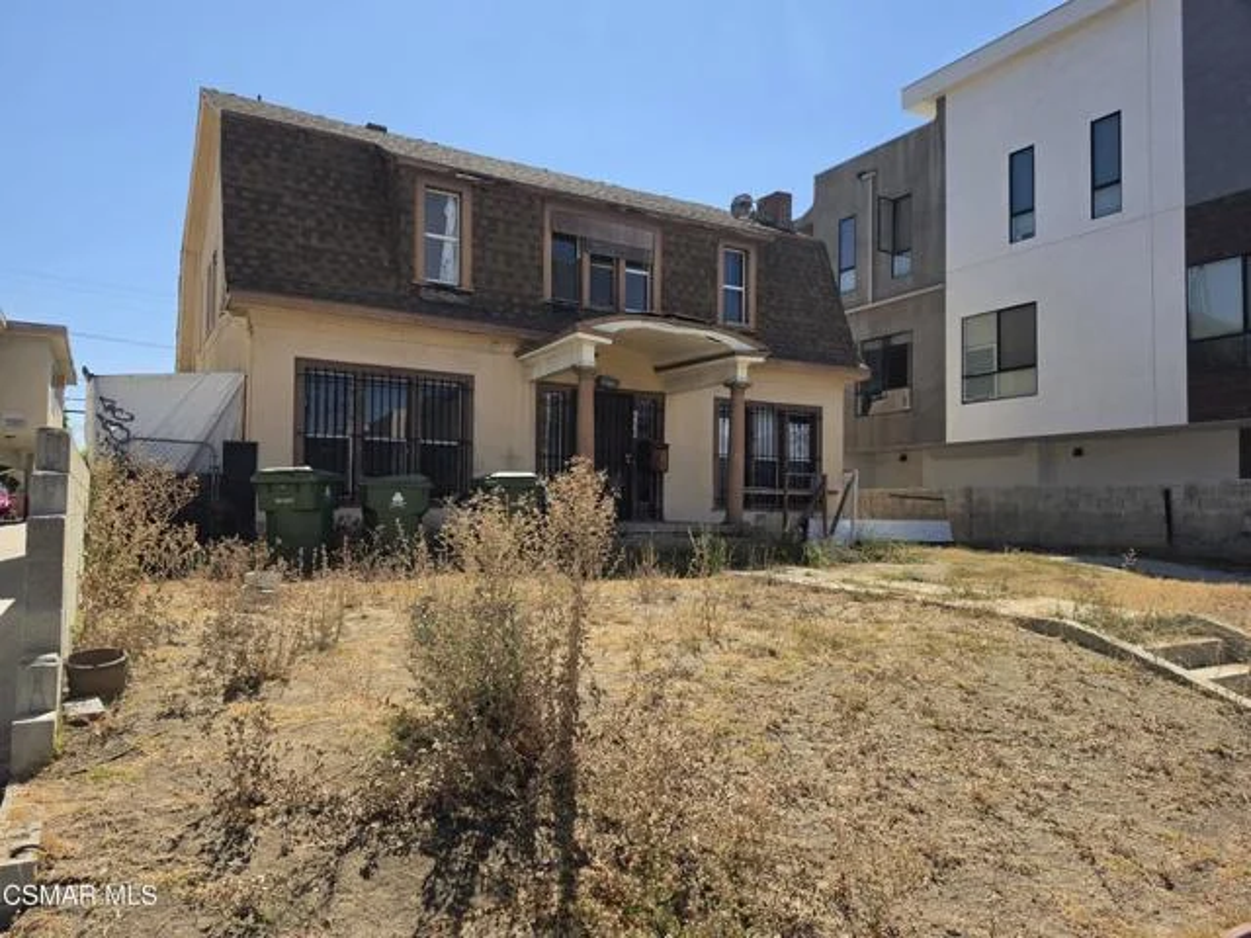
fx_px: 831
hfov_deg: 73.9
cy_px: 469
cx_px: 626
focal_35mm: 23
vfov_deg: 58.9
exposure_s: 1/5955
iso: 64
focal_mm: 6.5
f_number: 1.4
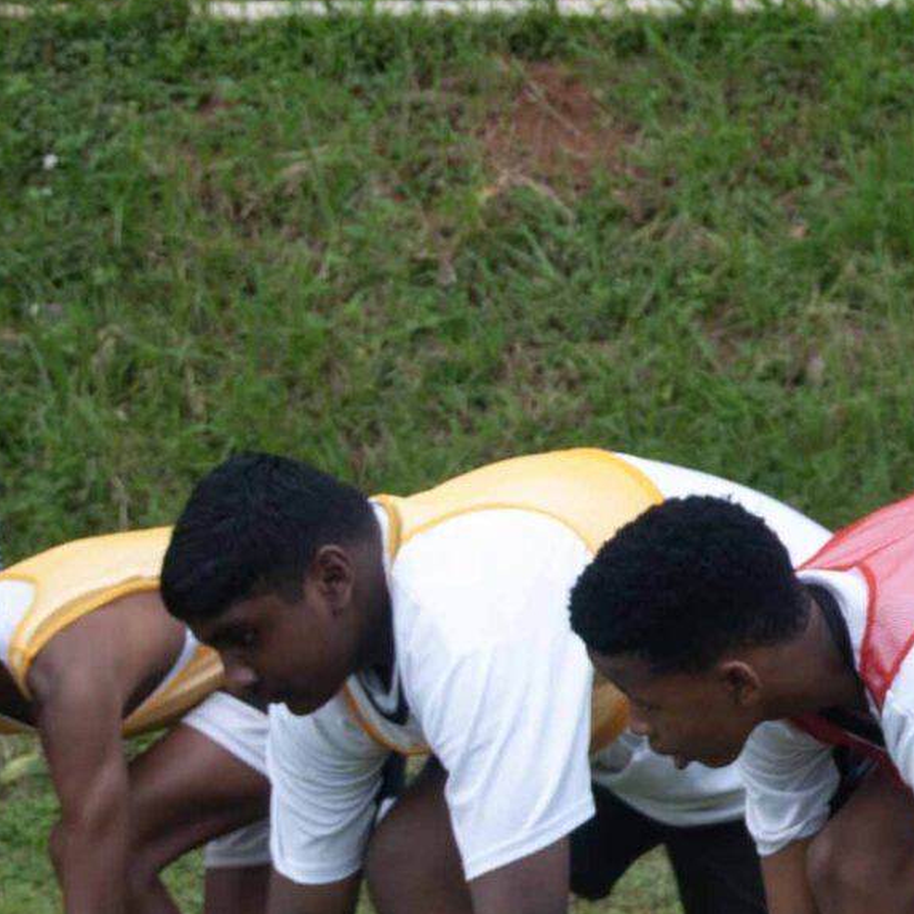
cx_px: 1494
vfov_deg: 6.4
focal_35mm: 274
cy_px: 399
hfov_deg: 6.3
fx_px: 8185
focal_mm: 48
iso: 160
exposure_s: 1/125
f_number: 5.6
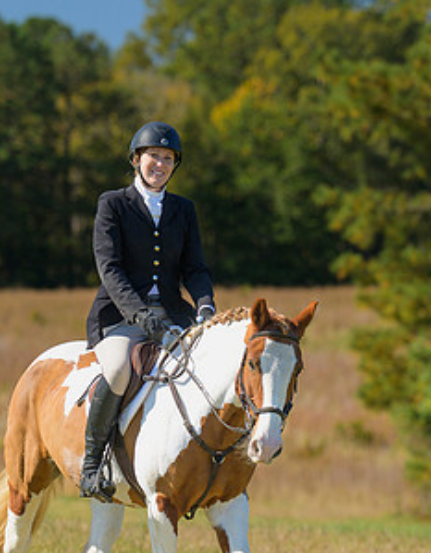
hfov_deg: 4.3
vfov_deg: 5.5
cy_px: 323
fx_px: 5769
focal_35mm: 356
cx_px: 374
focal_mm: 155
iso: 200
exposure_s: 1/640
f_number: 4
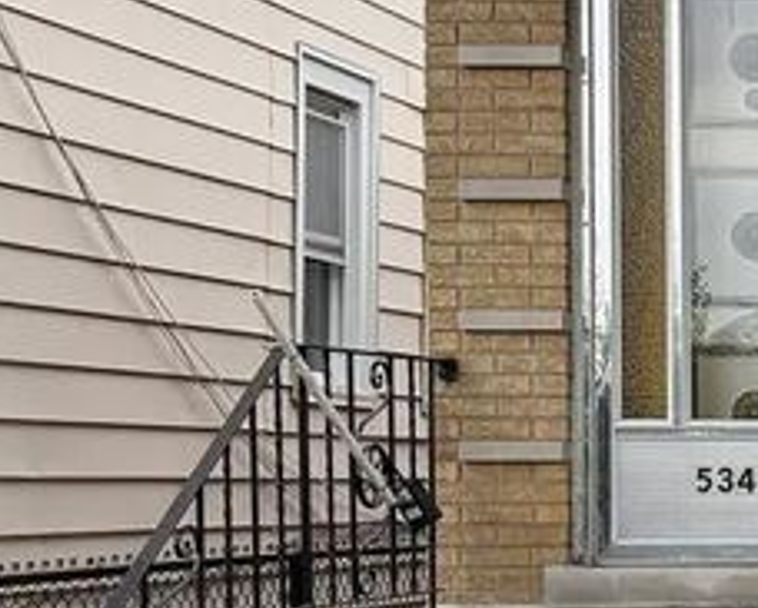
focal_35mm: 105
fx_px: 2359
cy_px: 468
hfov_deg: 15.3
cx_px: 1430
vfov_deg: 14.6
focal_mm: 6.76
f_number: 1.78
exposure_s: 1/1361
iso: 100
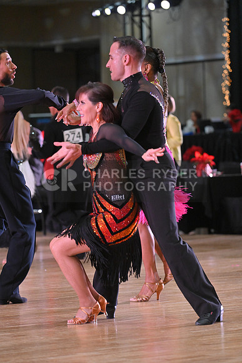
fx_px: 1763
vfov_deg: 11.7
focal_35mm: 175
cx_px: 121
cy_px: 182
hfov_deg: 7.9
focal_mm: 175
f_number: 5
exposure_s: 1/400
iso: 4000
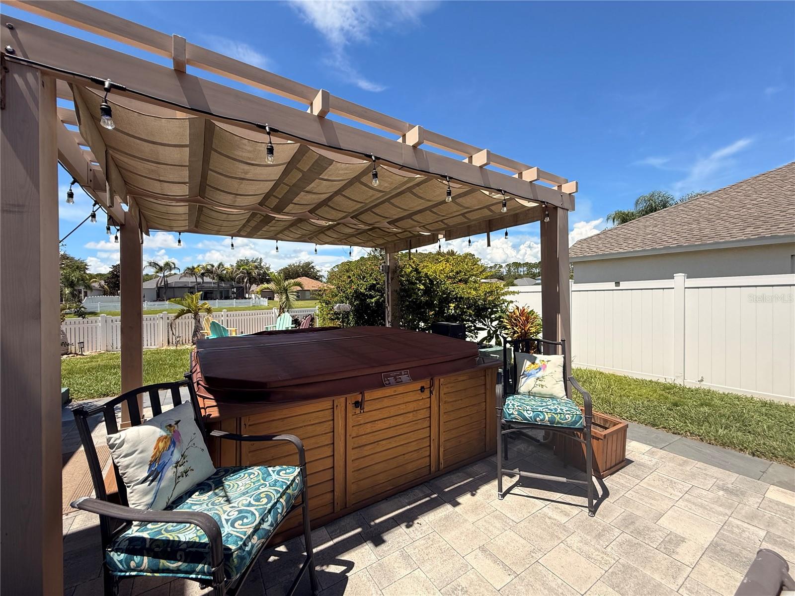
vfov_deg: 85.7
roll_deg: +0.5
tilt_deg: -0.6
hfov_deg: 102.1
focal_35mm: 14
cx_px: 398
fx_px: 322
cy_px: 298
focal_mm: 2.22
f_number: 2.2
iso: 64
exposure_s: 1/1795
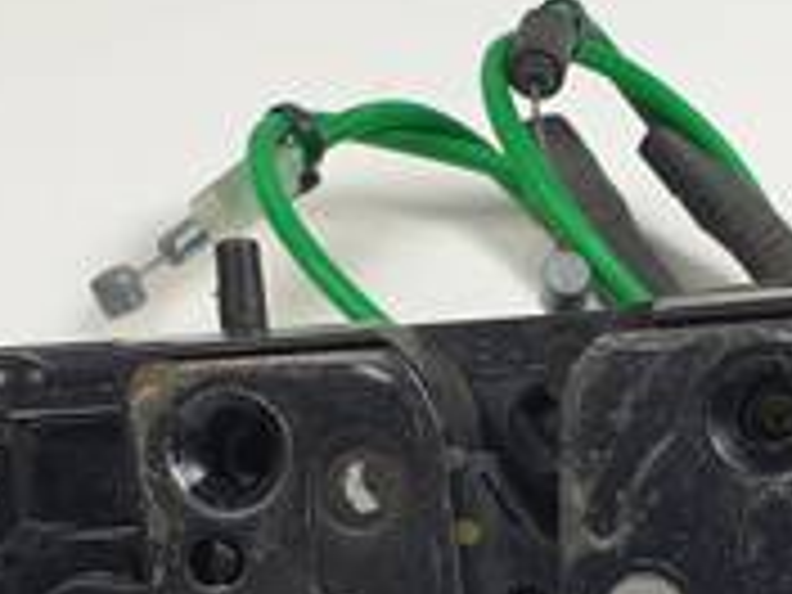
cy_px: 572
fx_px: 1350
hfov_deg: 32.2
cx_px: 580
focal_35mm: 59
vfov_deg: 23.9
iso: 50
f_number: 2.4
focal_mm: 4.3
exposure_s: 1/125
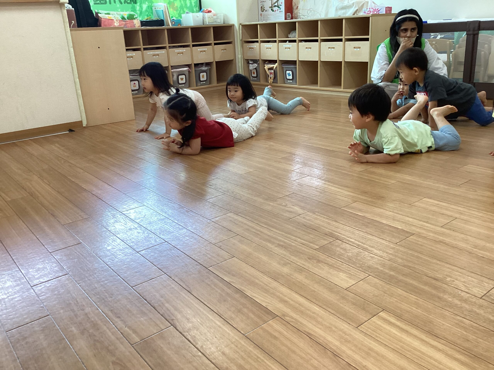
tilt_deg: -19.3
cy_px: 185
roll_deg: +3.6
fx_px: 442
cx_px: 247
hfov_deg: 58.4
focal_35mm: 31
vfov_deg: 45.4
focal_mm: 3.3
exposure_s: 1/100
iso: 80
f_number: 2.4
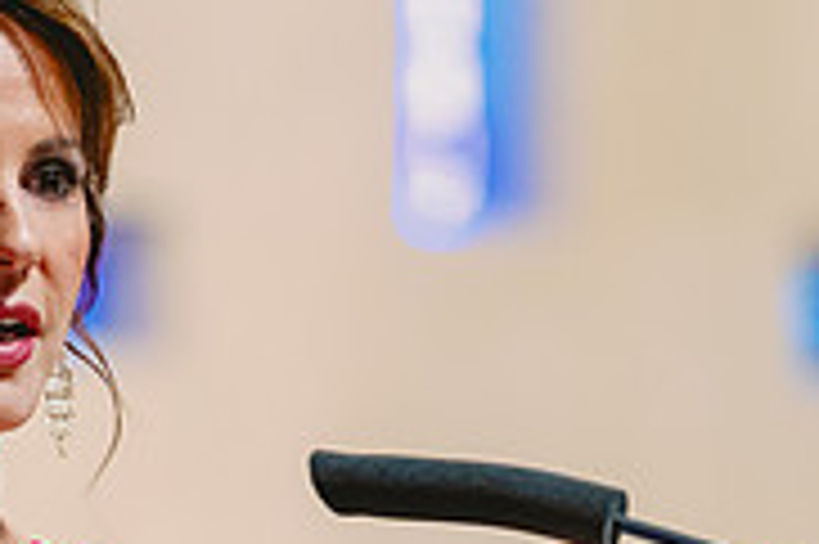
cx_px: 382
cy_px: 578
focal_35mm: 494
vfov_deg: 2.8
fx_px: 11228
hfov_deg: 4.2
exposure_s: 1/250
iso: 3200
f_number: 2.8
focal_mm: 155
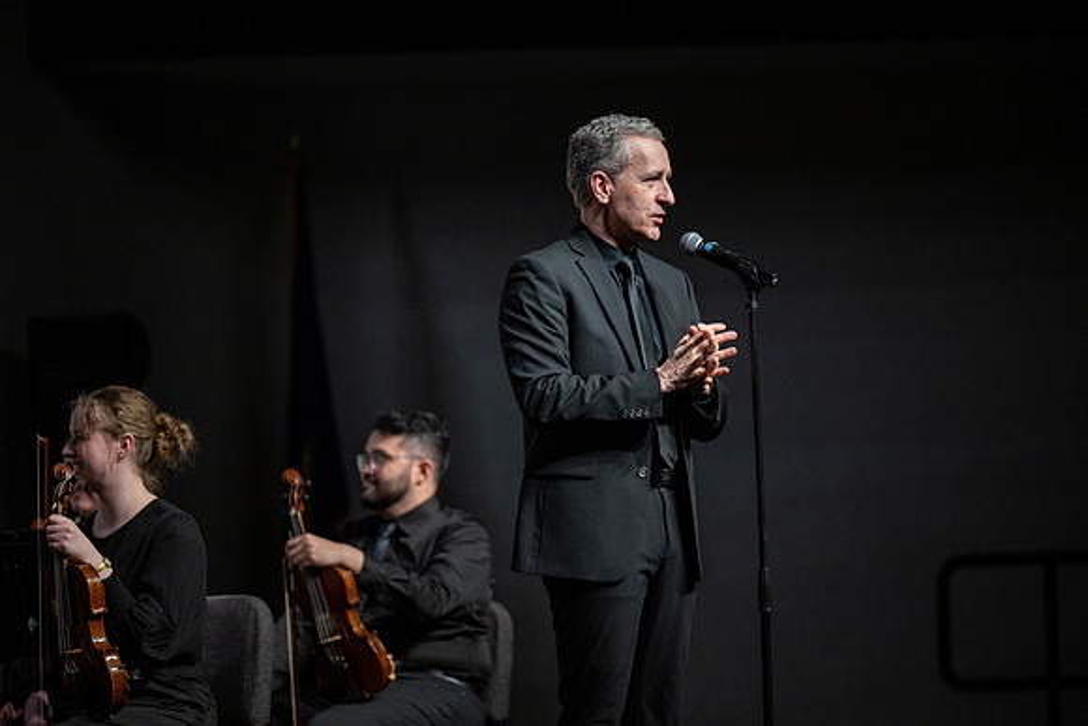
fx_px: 6046
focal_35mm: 200
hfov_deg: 10.3
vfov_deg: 6.9
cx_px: 544
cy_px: 363
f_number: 2.8
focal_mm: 200
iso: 1600
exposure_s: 1/500
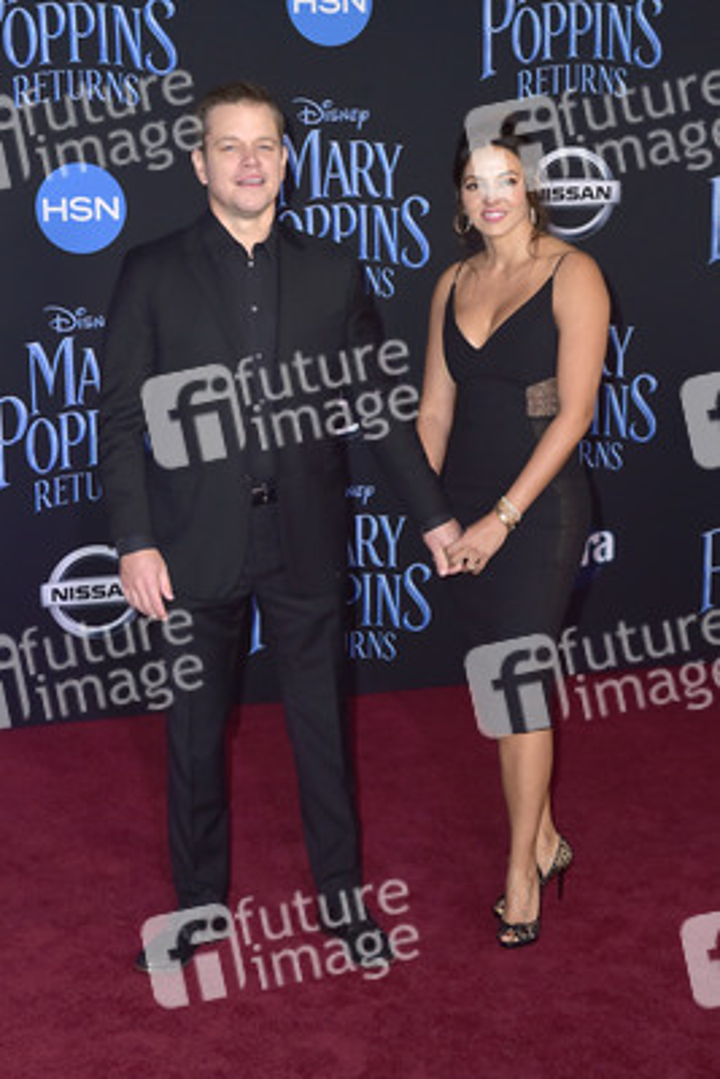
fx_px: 1648
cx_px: 360
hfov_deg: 24.6
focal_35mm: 55
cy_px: 540
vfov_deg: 36.2
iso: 400
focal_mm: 55
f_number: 6.3
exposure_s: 1/250
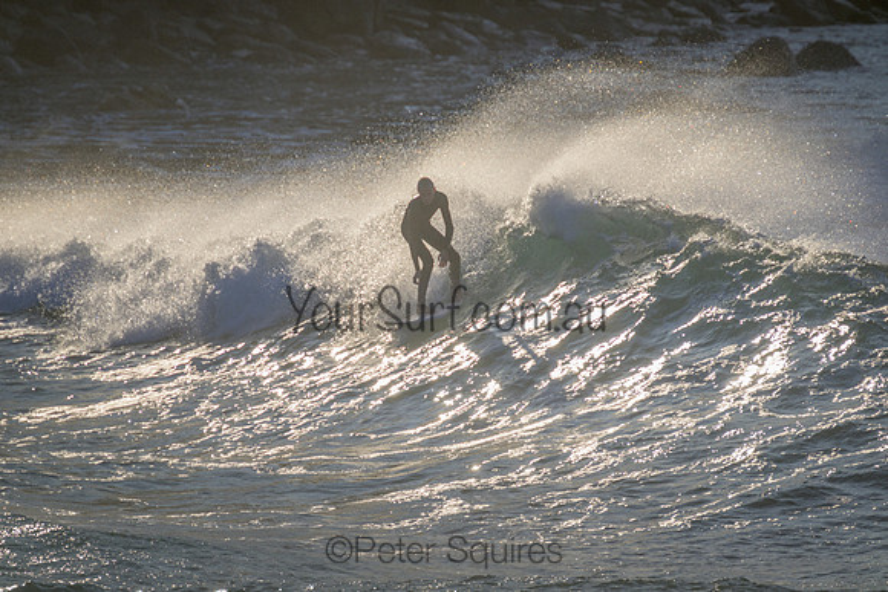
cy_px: 296
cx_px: 444
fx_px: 19737
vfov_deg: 1.7
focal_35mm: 800
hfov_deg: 2.6
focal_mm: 800
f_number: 11
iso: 400
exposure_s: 1/1250
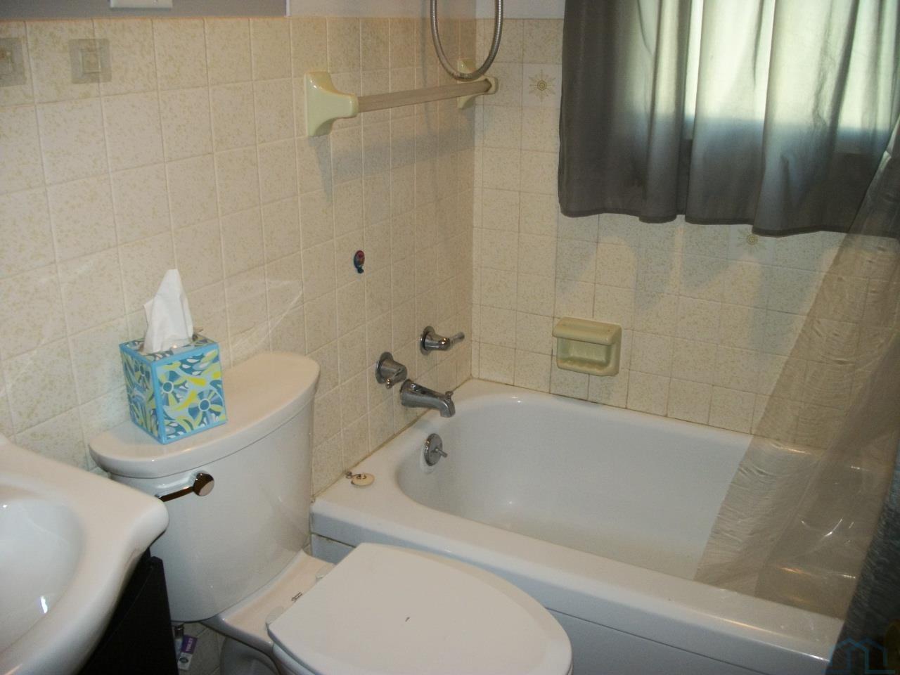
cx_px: 450
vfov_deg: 44.2
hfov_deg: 56.8
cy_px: 338
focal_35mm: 32
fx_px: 832
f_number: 2.9
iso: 160
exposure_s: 1/30
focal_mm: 5.7
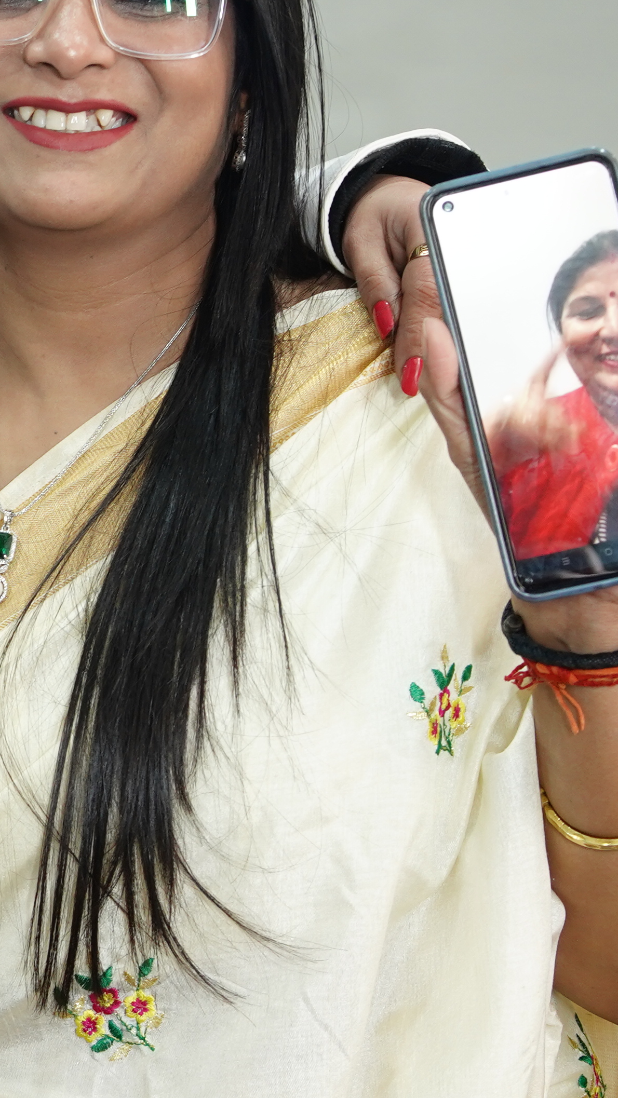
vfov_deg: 20.5
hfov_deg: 11.1
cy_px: 472
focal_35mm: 104
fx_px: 3029
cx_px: -343
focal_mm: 35
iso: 800
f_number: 5
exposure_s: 1/100
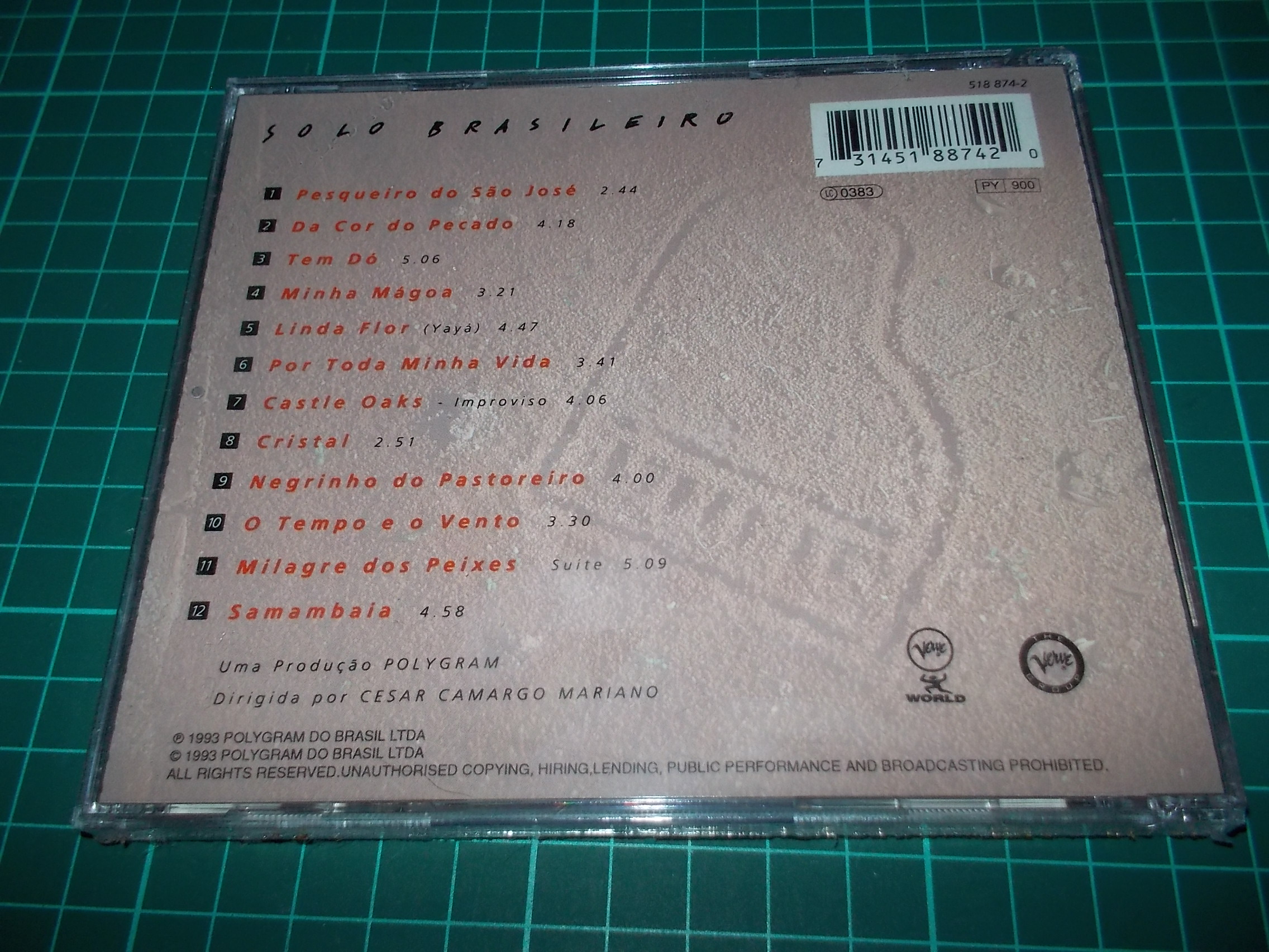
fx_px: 1063
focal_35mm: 29
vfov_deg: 48.2
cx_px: 634
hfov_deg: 61.7
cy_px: 476
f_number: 3.3
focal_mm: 4.1
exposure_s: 1/30
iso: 200
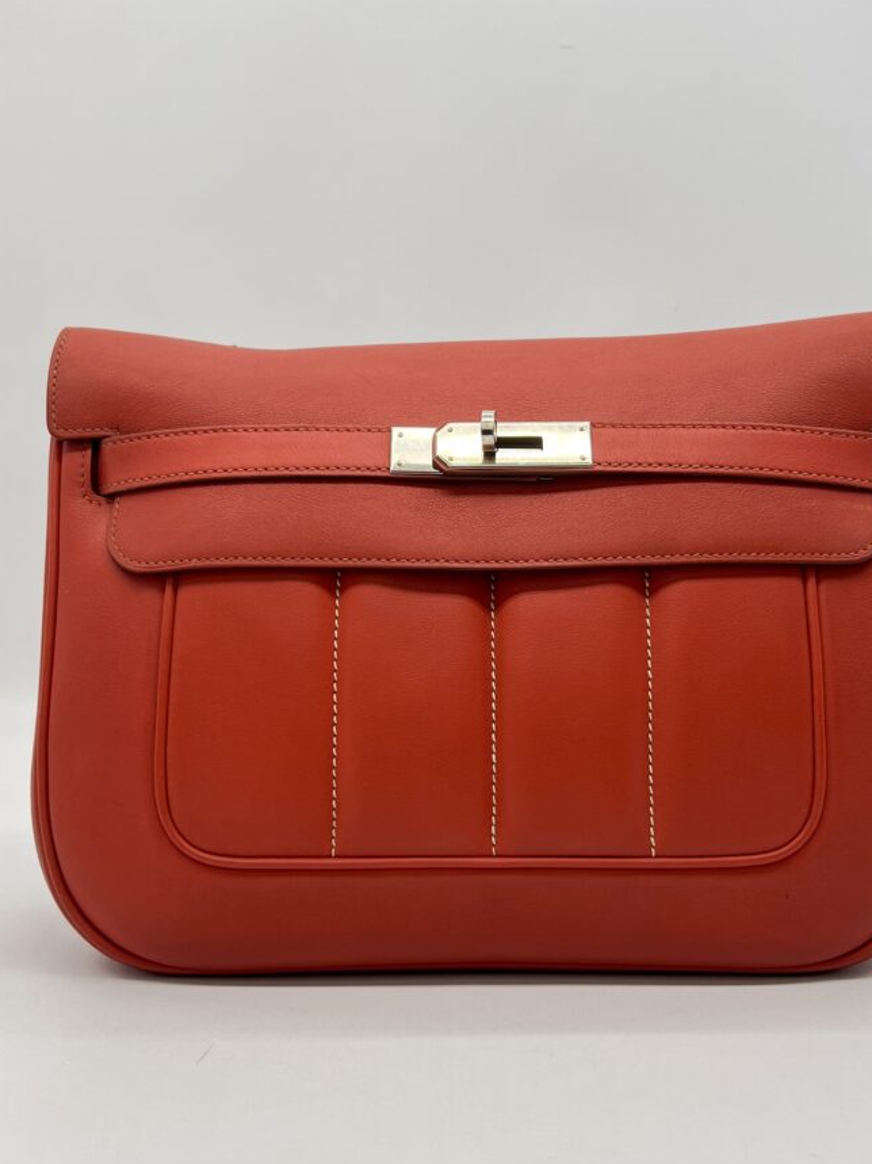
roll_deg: -0.9
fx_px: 1041
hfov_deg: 45.3
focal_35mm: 31
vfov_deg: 58.3
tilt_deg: -5.9
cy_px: 606
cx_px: 493
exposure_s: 1/177
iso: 40
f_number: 1.5
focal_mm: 5.7
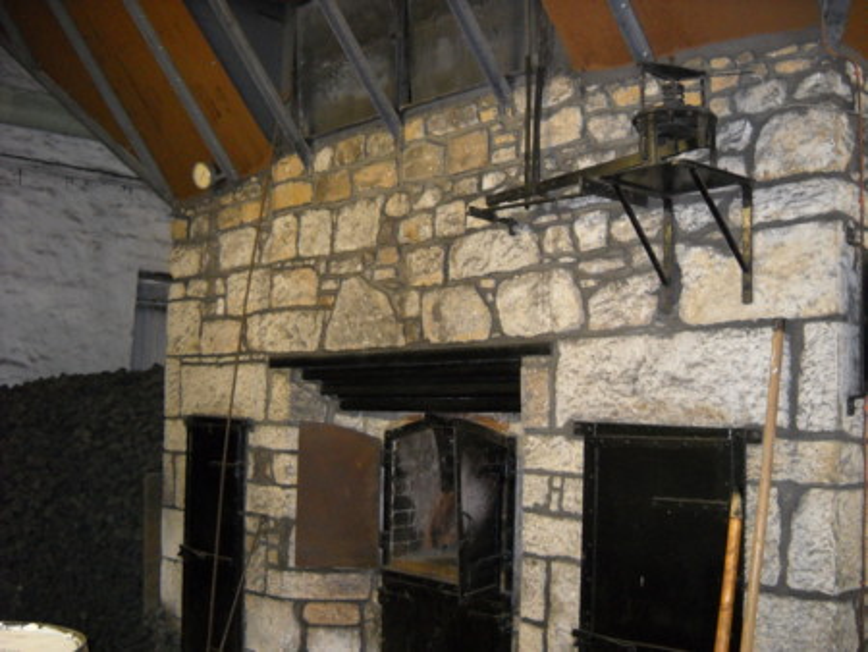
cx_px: 434
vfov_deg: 35.2
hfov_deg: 45.8
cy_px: 326
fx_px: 1029
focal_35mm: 41
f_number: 3.1
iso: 417
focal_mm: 6.72
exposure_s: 1/30
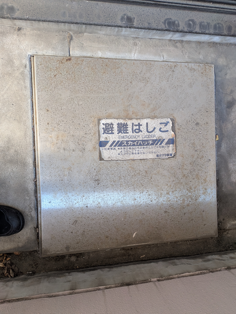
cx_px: 118
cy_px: 157
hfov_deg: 56.8
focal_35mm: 24
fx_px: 218
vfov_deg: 71.6
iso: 89
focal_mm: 4.53
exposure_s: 1/100
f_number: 1.7
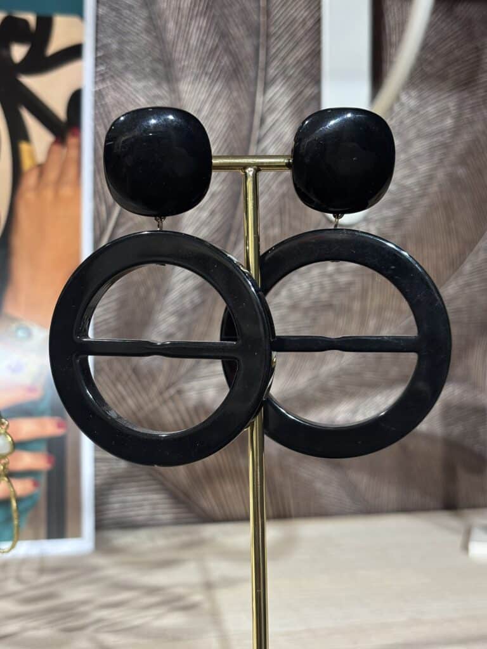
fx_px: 975
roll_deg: +0.0
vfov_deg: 36.8
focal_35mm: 52
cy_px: 324
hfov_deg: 28.0
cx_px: 244
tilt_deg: -1.9
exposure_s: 1/50
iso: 64
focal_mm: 5.96
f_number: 1.6
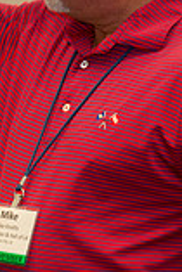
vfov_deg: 3.9
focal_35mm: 534
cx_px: -78
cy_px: 189
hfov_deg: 2.6
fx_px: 4040
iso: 1600
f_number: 2.8
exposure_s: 1/160
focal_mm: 145
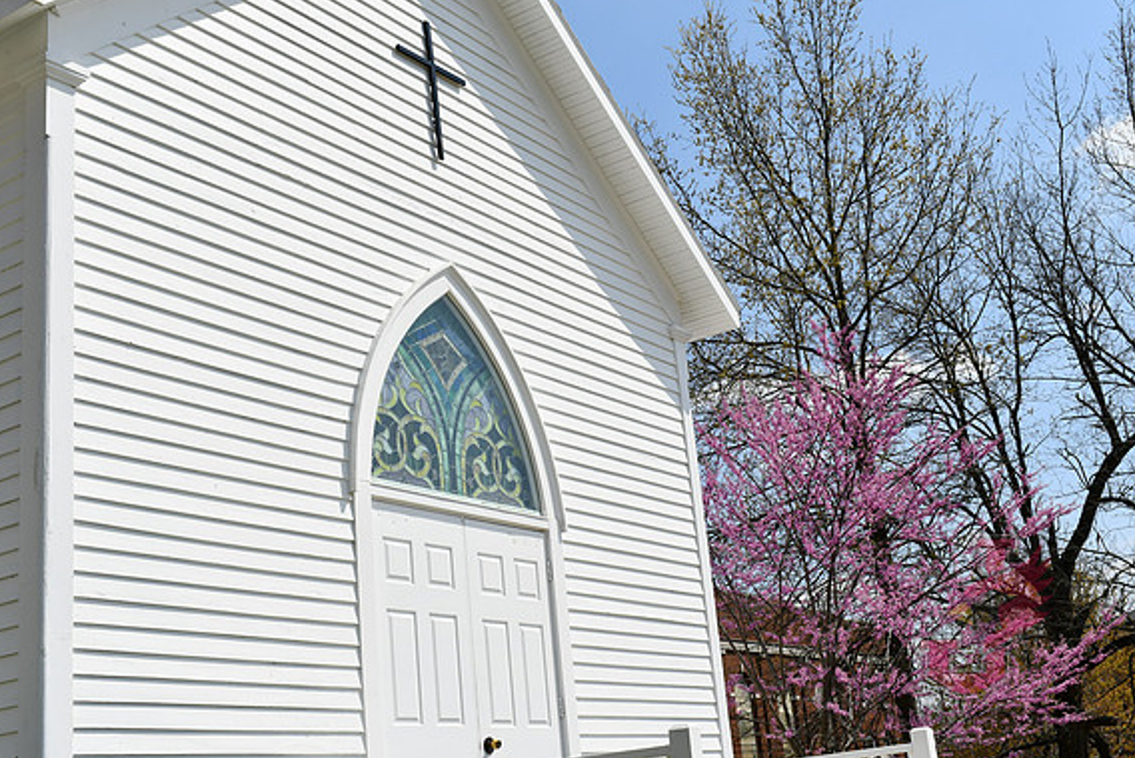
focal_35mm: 47
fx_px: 1482
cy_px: 375
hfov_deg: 41.9
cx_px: 566
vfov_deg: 28.7
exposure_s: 1/250
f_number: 13
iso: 100
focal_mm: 31
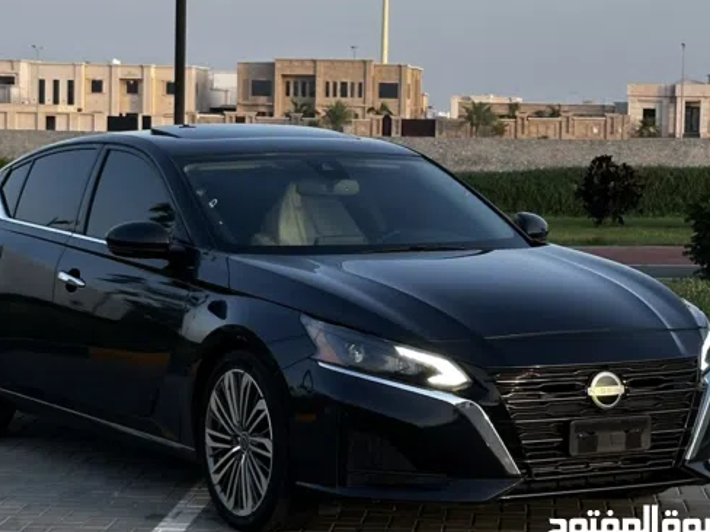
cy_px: 295
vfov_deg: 23.3
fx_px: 1292
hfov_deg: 30.7
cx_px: 324
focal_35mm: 63
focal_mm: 6.86
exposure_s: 1/654
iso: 64
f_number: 1.78
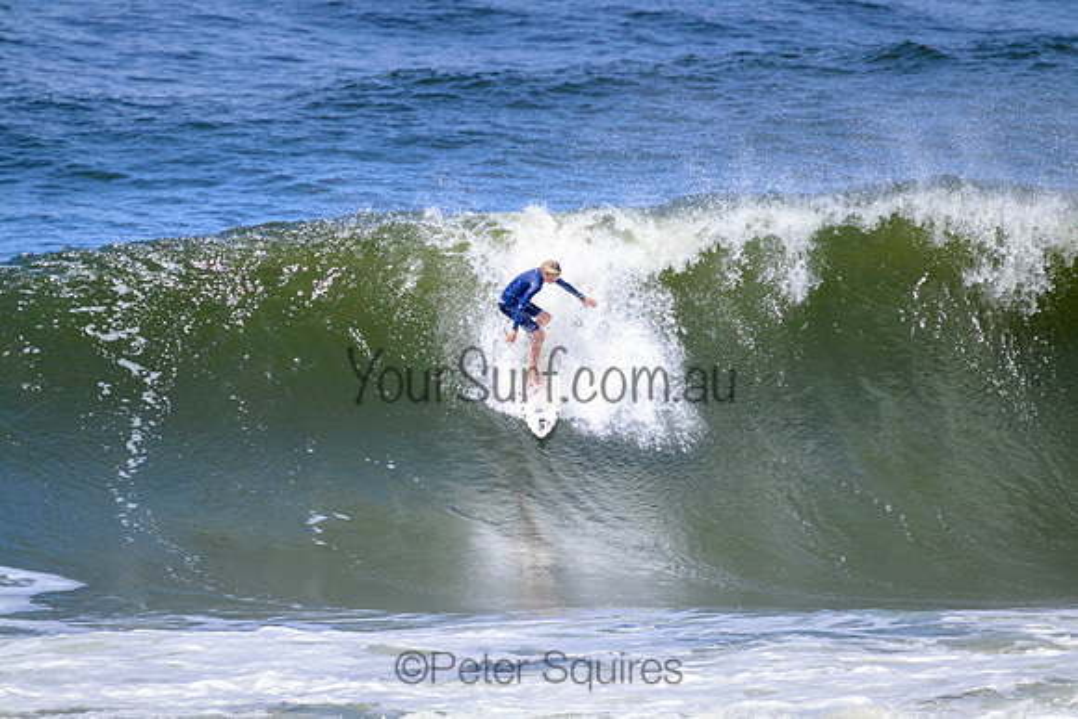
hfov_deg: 2.6
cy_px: 360
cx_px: 539
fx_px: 23960
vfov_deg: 1.7
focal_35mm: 800
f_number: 11
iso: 1400
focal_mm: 800
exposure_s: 1/2000
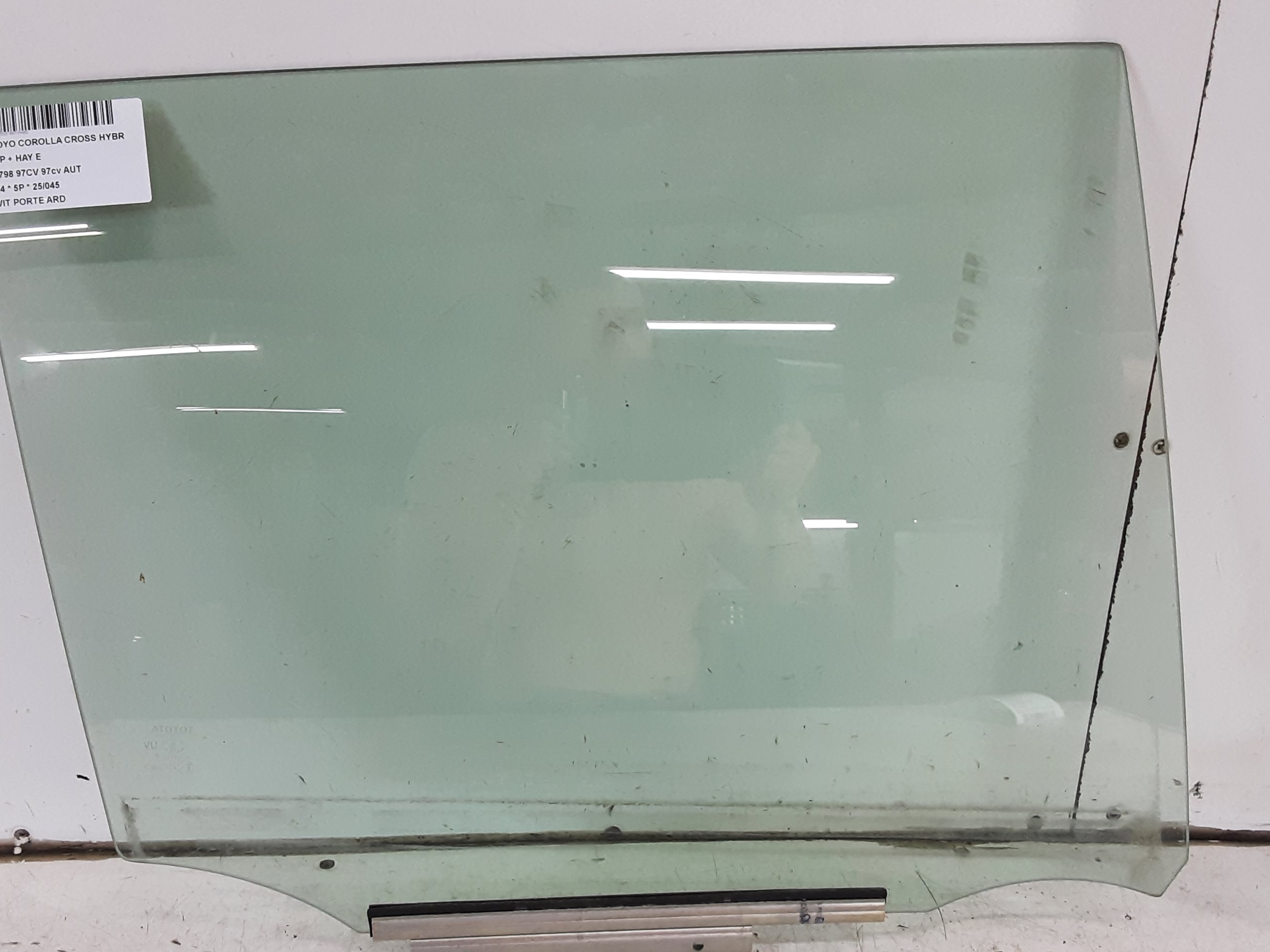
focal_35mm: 34
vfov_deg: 41.8
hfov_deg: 53.9
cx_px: 601
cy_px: 516
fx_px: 1247
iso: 125
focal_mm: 2.91
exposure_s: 1/50
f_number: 1.9
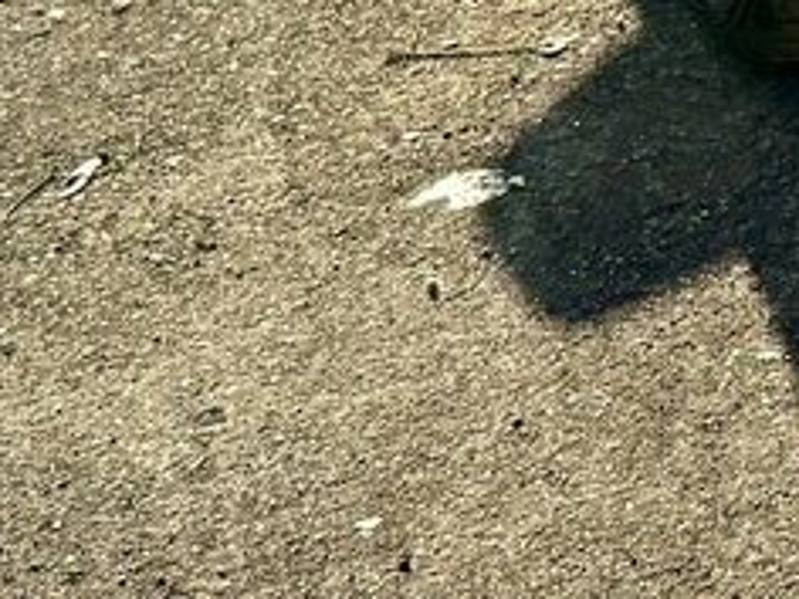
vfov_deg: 10.3
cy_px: -917
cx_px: 1622
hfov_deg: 13.7
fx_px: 2816
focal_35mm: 122
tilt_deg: -21.3
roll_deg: -0.3
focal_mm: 6.76
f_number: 1.78
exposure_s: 1/1770
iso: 100
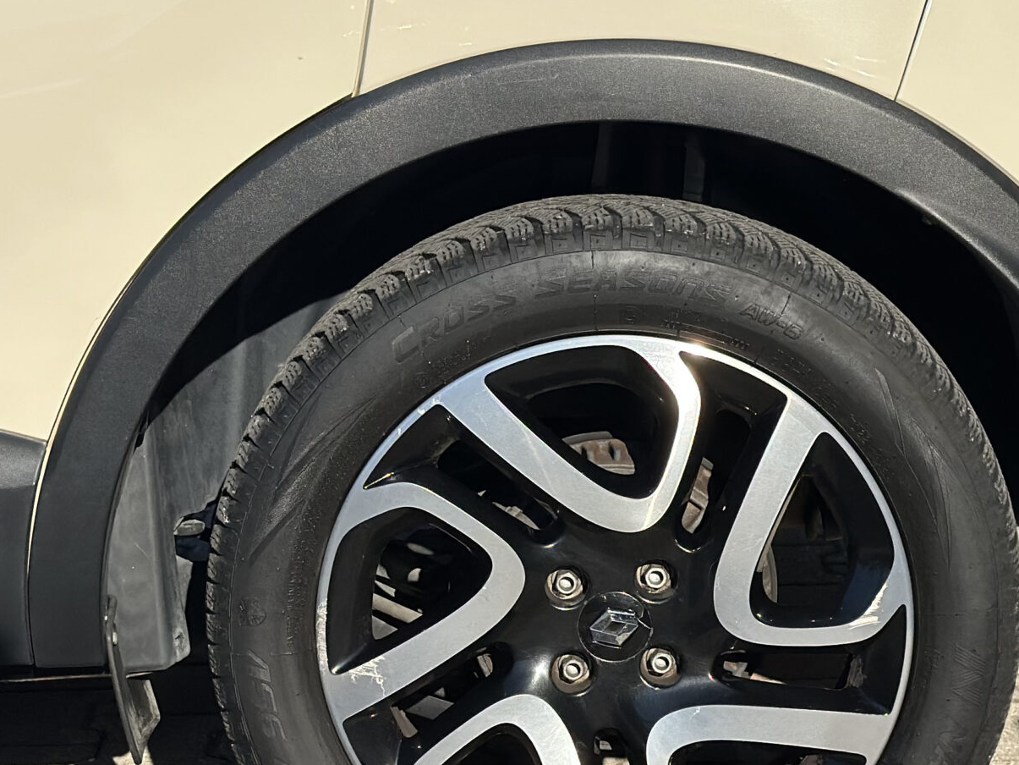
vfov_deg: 14.4
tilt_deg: -16.1
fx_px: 3003
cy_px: 607
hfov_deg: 19.2
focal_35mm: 102
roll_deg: -1.2
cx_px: 593
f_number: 1.78
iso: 100
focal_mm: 6.86
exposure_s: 1/7092
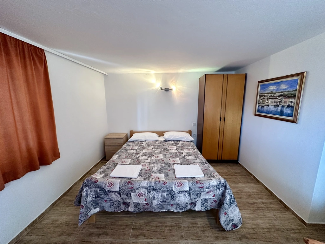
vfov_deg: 85.7
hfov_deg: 102.1
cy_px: 122
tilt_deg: -9.4
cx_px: 162
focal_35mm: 14
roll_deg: +0.2
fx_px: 131
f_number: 2.2
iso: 250
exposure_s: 1/100
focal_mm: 2.22
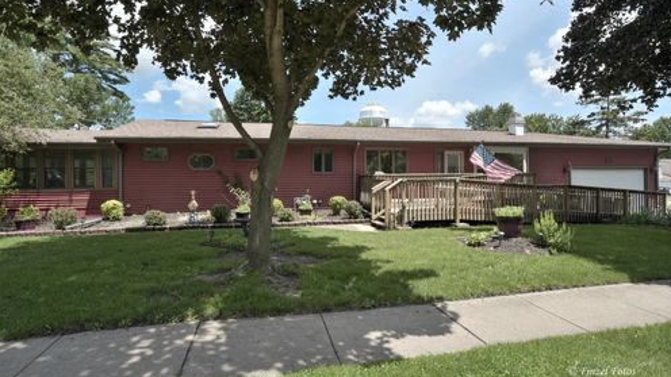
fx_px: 338
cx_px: 337
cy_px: 176
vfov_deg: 58.3
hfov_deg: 89.6
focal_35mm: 19
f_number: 11
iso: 250
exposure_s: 1/320
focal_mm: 18
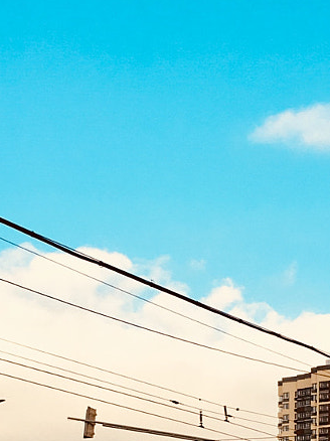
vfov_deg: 18.5
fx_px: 1349
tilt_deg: +8.9
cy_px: 318
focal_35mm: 106
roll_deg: -0.6
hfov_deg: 13.9
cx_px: 248
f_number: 2.2
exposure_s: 1/1012
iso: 25
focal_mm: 4.15
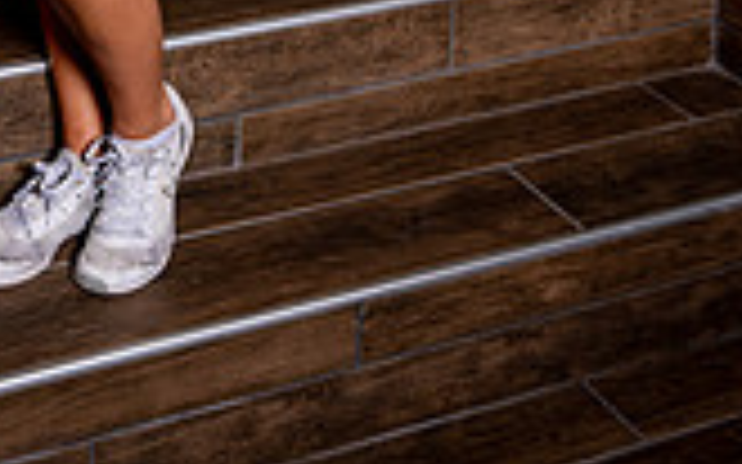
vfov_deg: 12.8
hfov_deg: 23.7
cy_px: -527
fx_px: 1738
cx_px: 139
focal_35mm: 86
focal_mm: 31
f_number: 8
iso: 200
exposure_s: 1/200
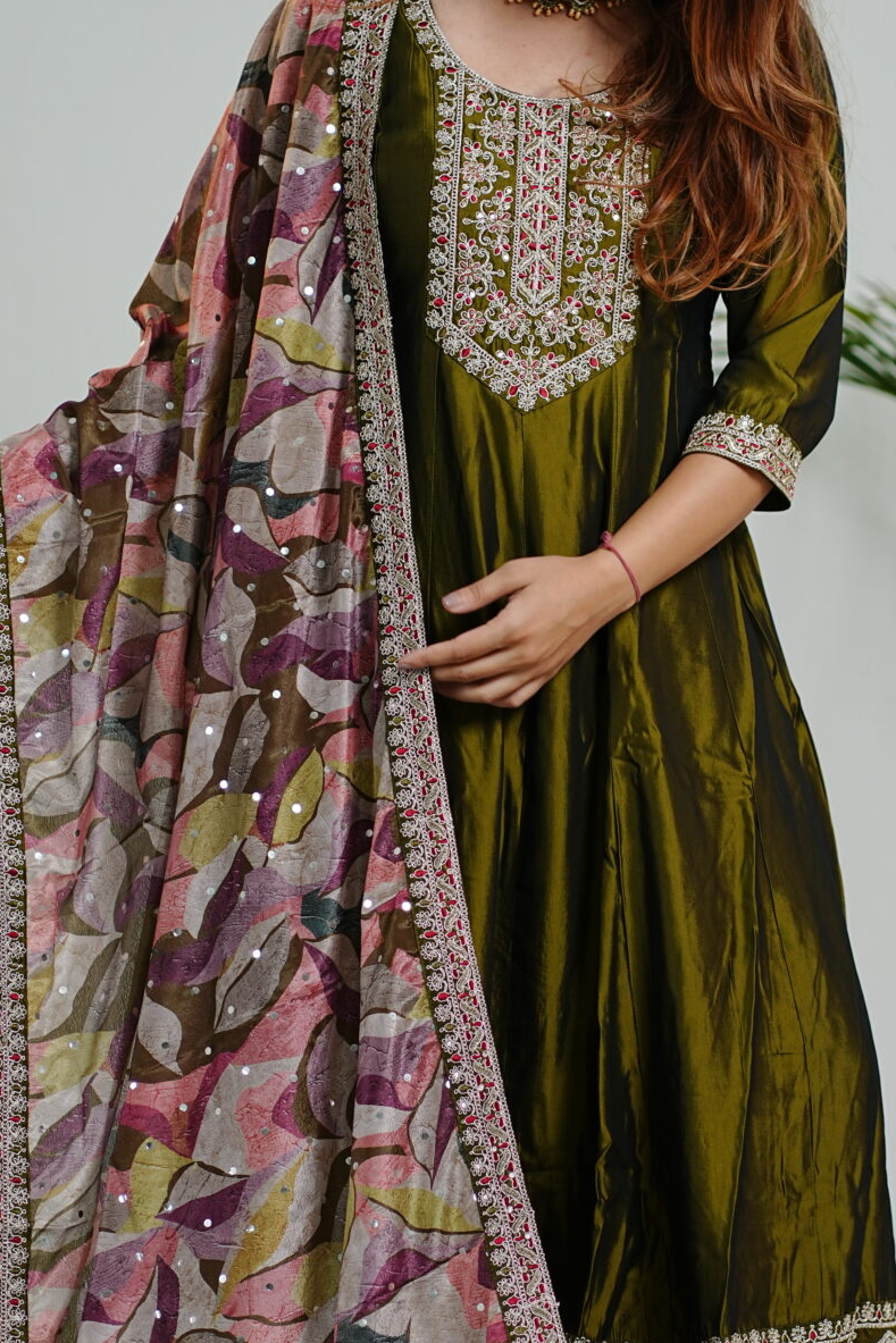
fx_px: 6867
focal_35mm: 184
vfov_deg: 11.2
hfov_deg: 7.5
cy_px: 809
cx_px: 565
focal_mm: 85
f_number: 2.5
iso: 250
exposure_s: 1/160
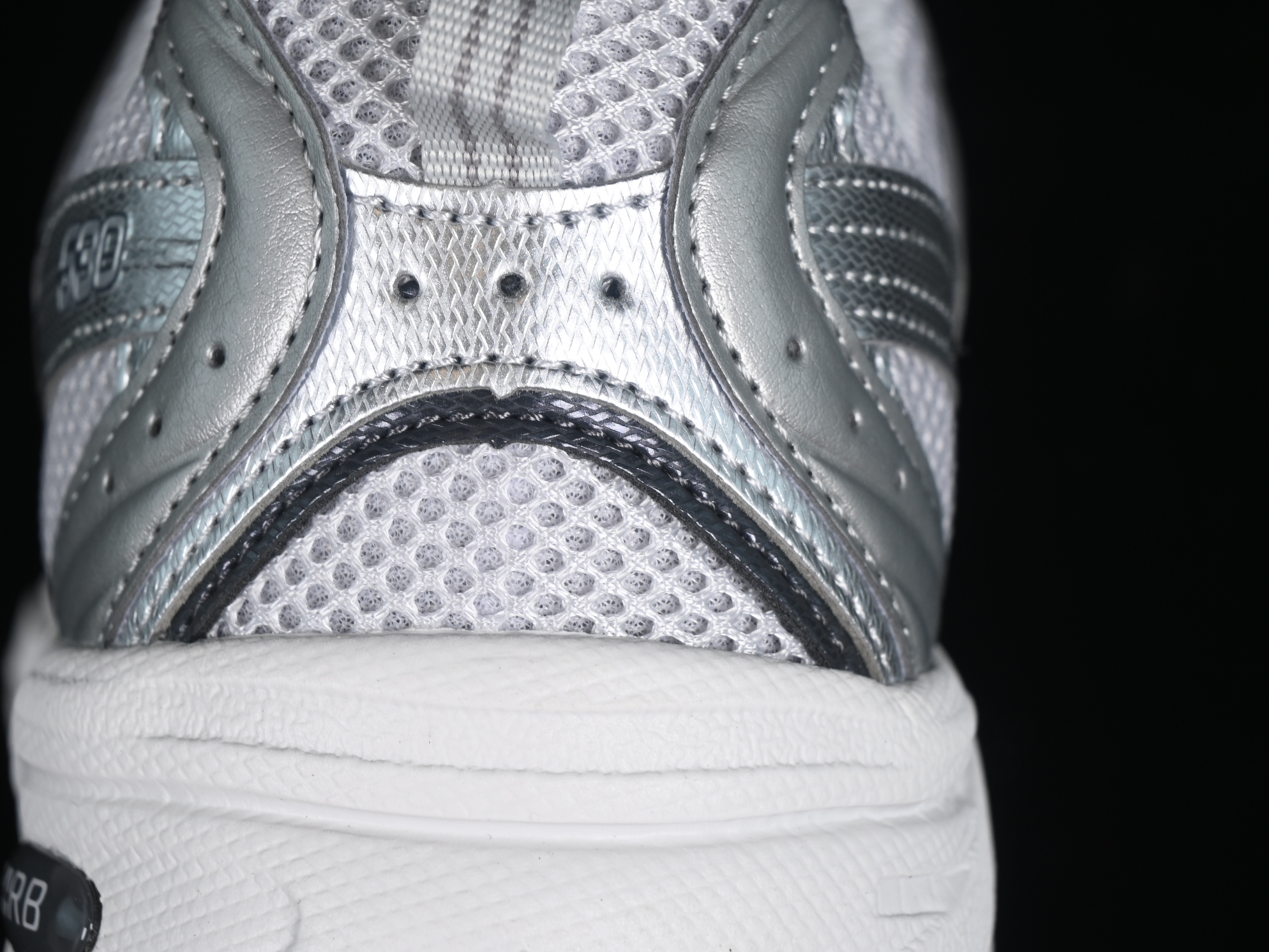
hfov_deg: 19.4
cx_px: 511
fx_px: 3703
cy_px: 447
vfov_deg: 14.6
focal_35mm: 101
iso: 160
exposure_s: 1/80
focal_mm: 50
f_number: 7.1
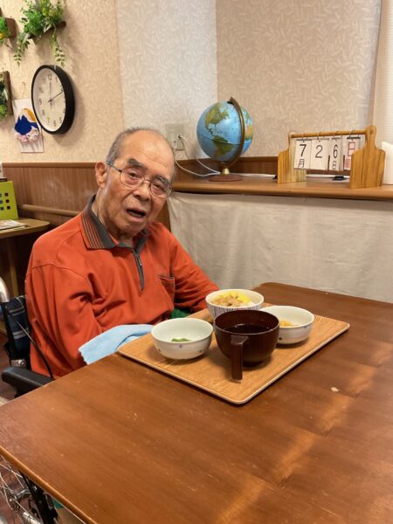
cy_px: 262
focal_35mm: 29
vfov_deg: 61.7
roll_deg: +2.7
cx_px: 196
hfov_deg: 48.2
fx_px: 439
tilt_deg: -14.7
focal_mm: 3
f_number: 1.8
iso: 160
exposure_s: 1/60
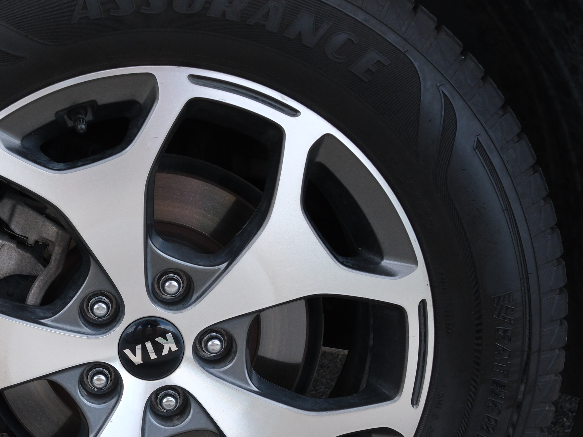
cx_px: 64
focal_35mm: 71
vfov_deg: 20.5
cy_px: 335
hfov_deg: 26.5
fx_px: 1196
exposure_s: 1/450
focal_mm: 23
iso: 1000
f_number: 5.6
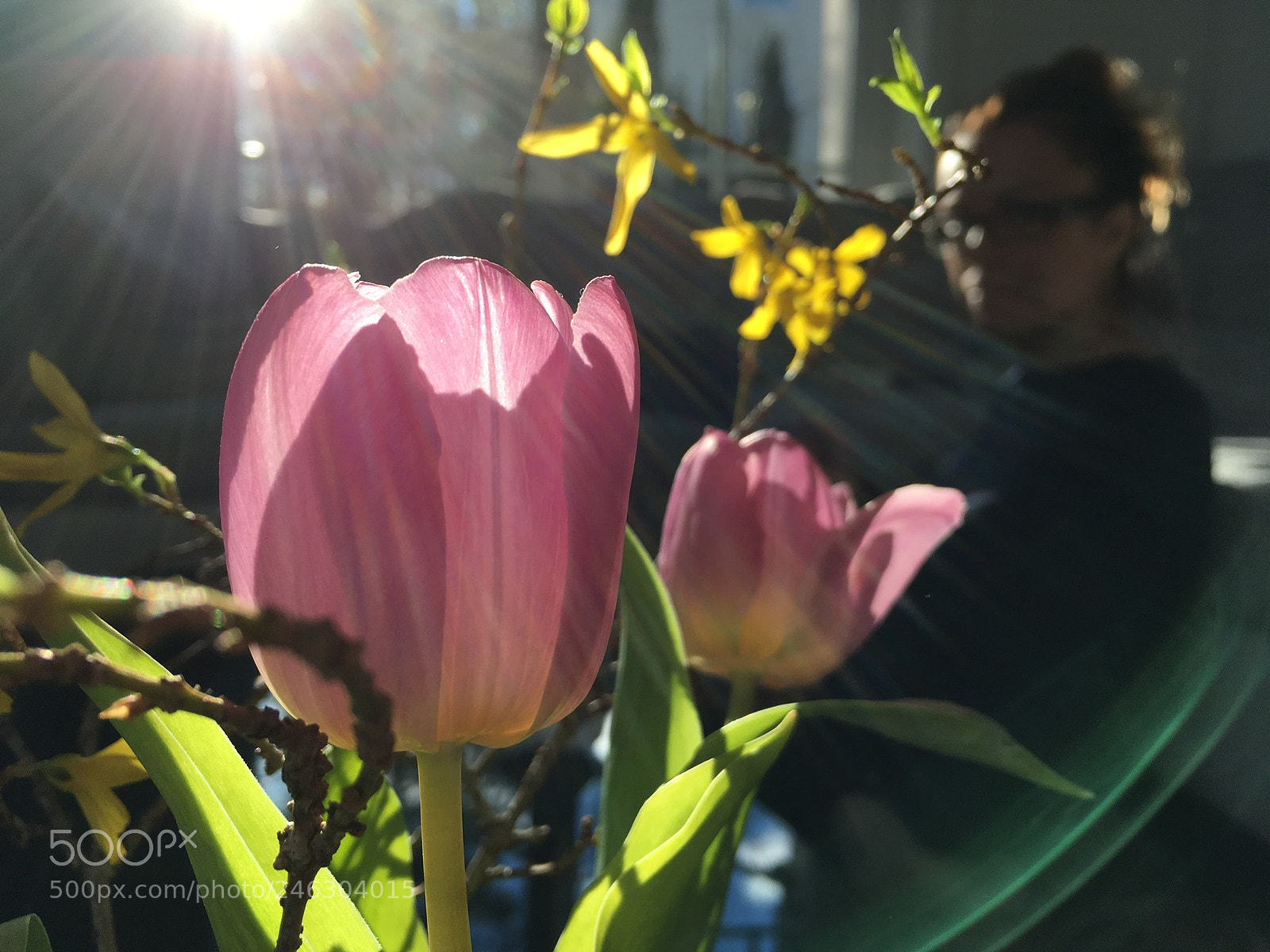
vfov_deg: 48.2
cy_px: 476
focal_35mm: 29
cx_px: 635
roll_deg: +0.4
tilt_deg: -9.7
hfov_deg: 61.7
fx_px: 1064
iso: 25
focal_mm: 4.15
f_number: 2.2
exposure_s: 1/469
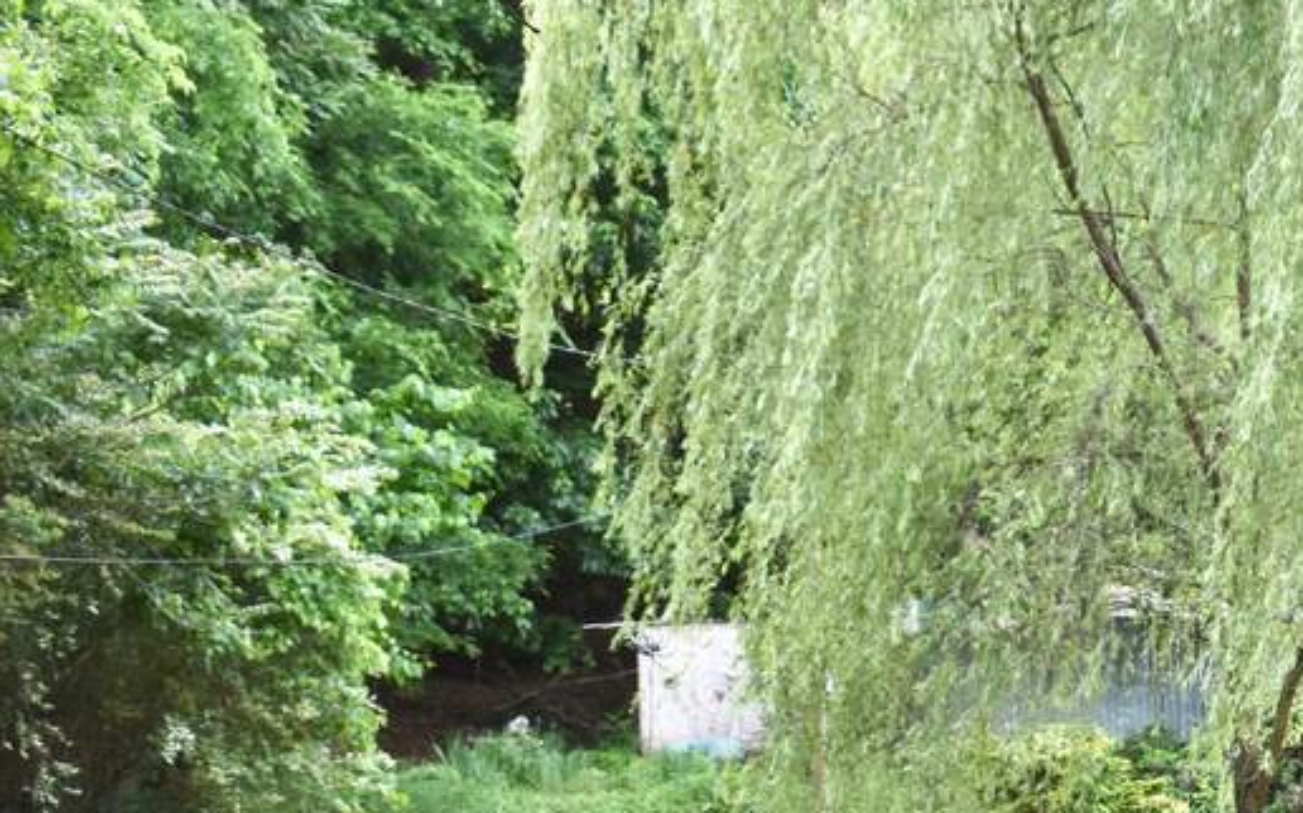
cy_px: 817
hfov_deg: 22.3
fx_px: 3098
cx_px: 1472
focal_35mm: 87
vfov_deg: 14.7
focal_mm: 23
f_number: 5.6
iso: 360
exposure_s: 1/250
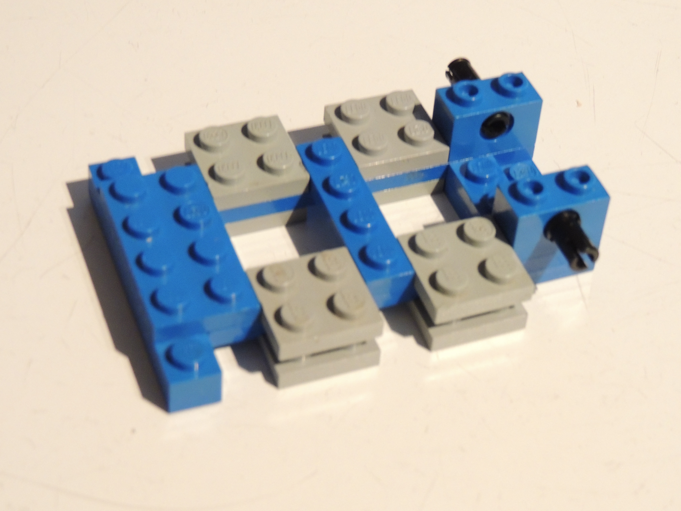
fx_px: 1554
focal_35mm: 79
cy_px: 263
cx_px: 365
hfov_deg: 24.7
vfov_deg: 18.7
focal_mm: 12.4
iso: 800
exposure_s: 1/13
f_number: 3.9
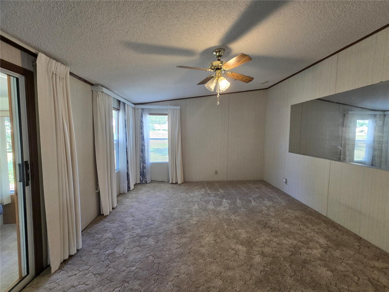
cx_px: 194
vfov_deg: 89.9
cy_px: 146
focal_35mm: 13
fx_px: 146
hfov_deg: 106.2
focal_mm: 2.2
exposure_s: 1/60
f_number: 2.2
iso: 160
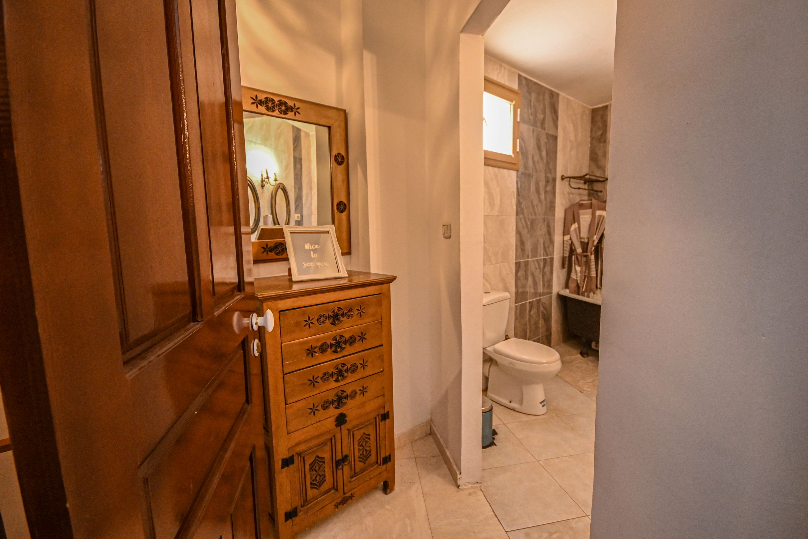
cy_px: 270
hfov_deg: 100.4
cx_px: 404
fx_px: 337
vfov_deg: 77.3
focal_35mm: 15
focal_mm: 10
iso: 2000
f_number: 4
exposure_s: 1/60
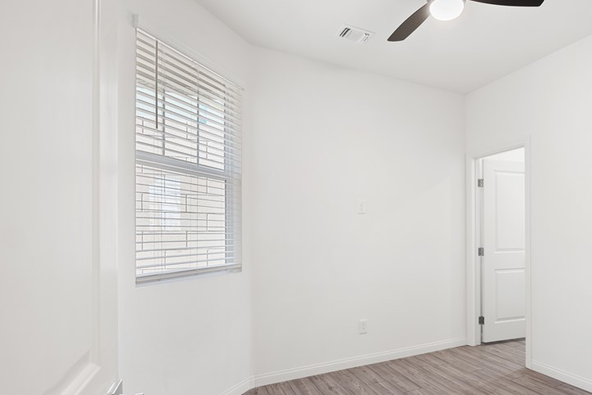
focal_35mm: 21
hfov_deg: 78.7
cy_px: 251
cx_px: 392
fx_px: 345
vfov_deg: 58.6
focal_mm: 14
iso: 100
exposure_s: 2
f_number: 9
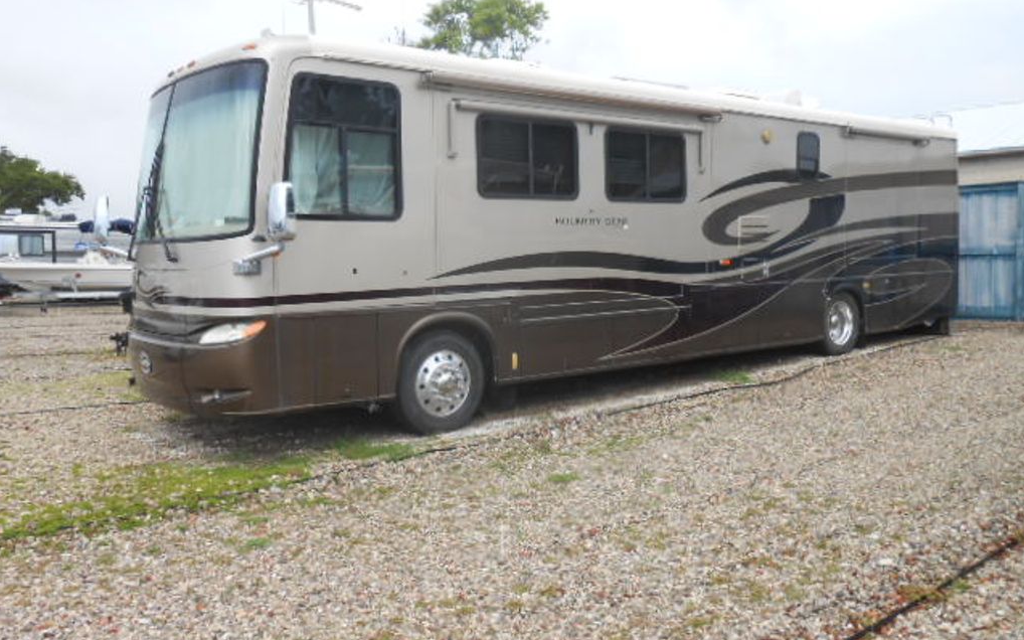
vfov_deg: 39.4
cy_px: 304
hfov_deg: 59.7
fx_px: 893
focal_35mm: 32
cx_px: 512
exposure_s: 1/320
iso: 80
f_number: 3.8
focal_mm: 5.3
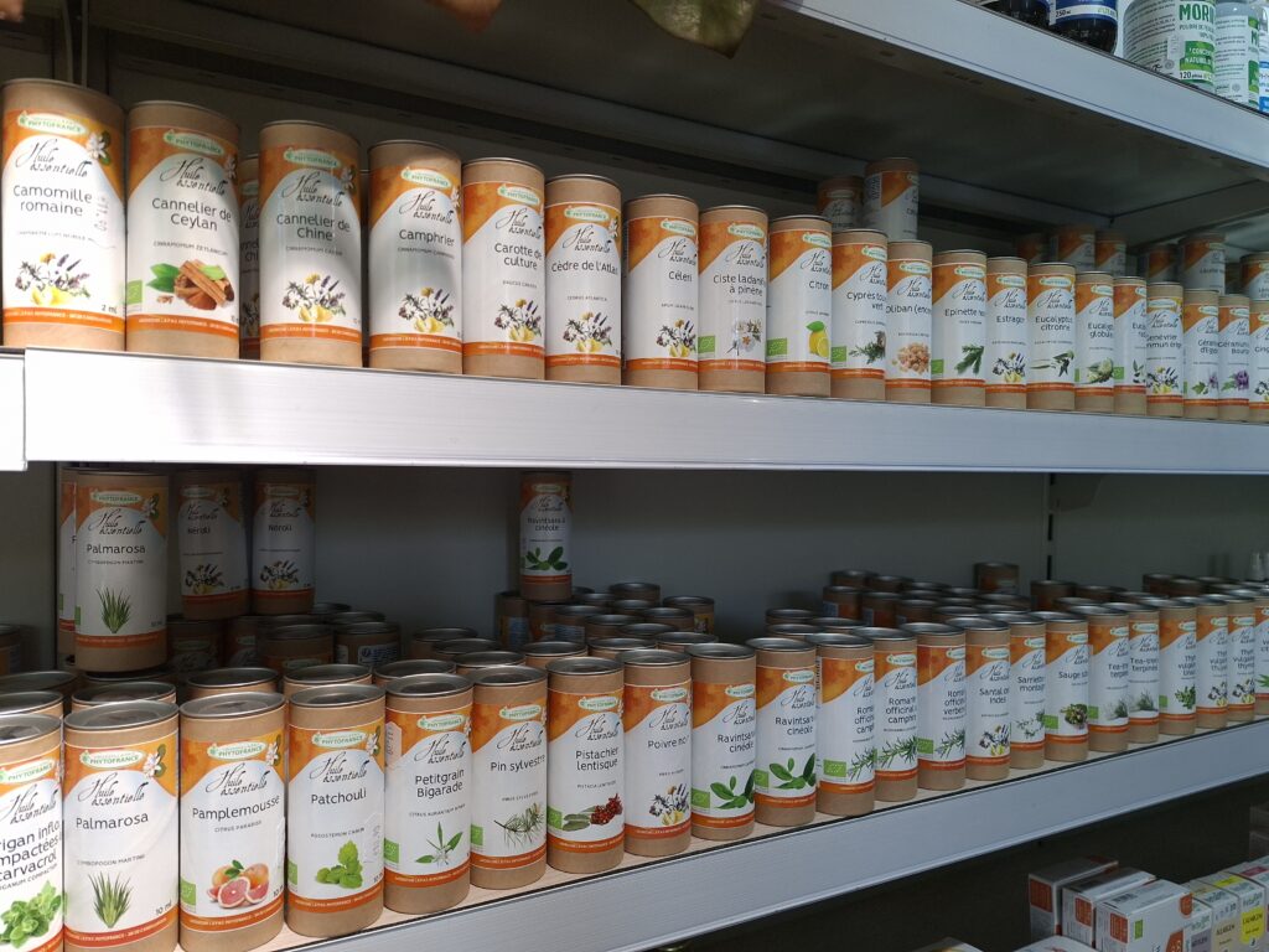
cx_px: 634
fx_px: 843
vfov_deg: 58.9
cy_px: 476
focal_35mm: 23
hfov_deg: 73.9
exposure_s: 1/100
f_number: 1.8
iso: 64
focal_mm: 5.54
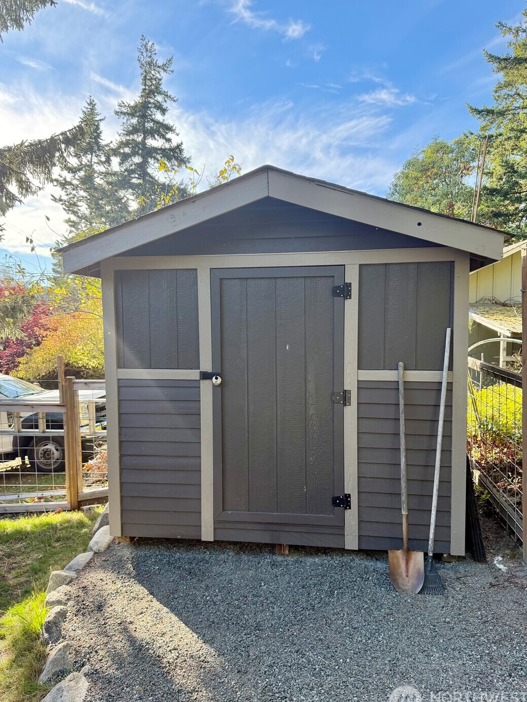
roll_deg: -0.3
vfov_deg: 69.4
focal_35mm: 25
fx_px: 507
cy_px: 360
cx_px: 270
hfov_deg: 54.9
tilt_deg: -4.3
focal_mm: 6.76
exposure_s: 1/708
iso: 100
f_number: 1.78
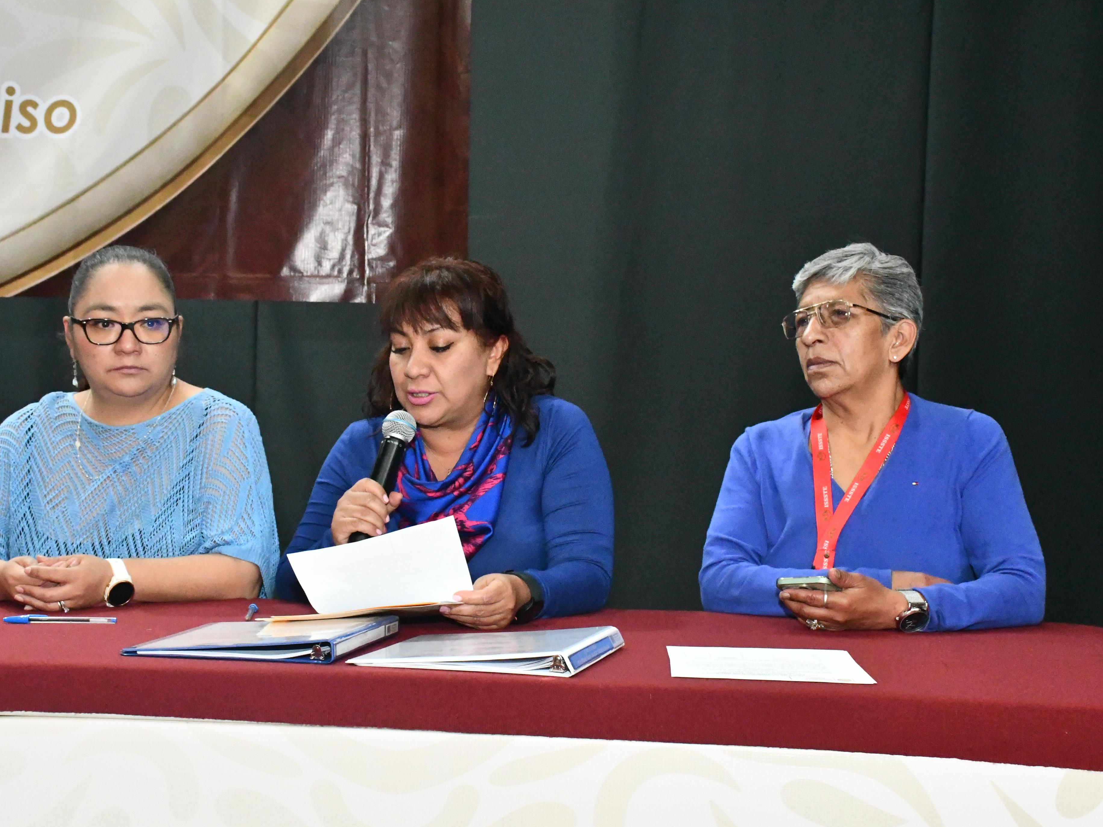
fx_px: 1784
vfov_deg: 26.1
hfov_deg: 34.3
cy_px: 418
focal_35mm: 56
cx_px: 499
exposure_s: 1/100
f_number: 9
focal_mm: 34
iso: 12800
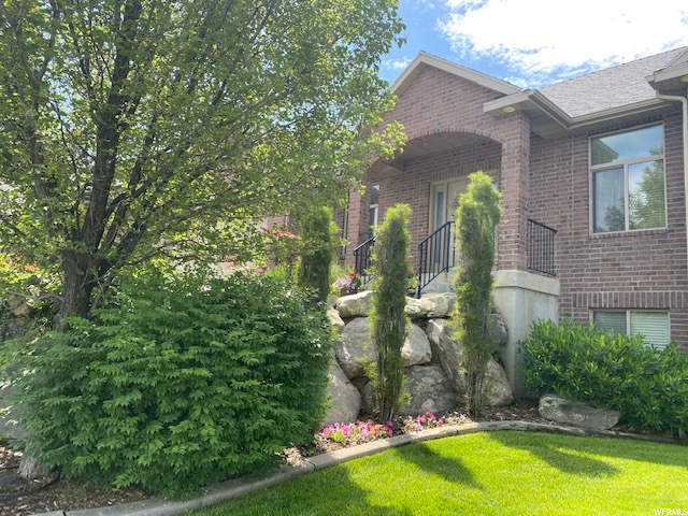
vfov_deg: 53.1
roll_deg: -4.1
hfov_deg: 67.3
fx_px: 517
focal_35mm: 26
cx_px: 344
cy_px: 258
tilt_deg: +8.2
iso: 32
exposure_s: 1/477
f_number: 1.8
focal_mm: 4.25
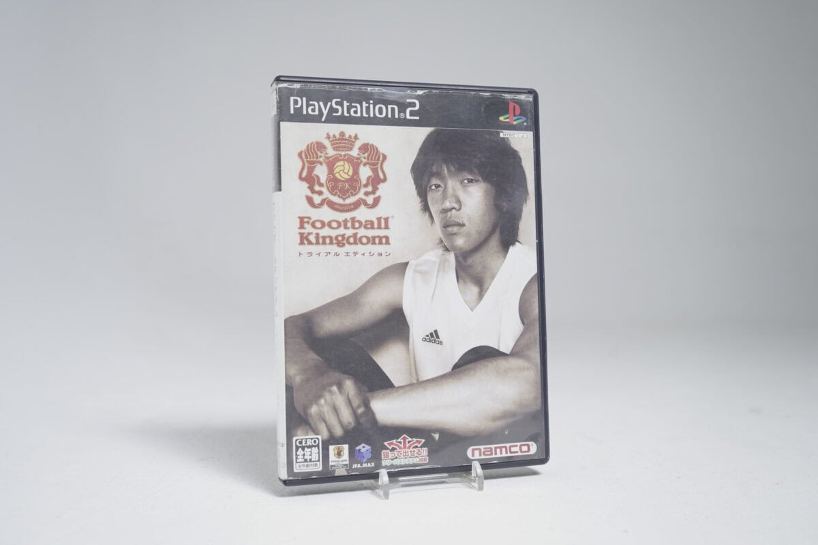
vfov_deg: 35.9
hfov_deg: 51.9
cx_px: 409
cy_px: 272
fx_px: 841
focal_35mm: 37
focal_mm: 37
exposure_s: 1/25
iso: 640
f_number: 5.6
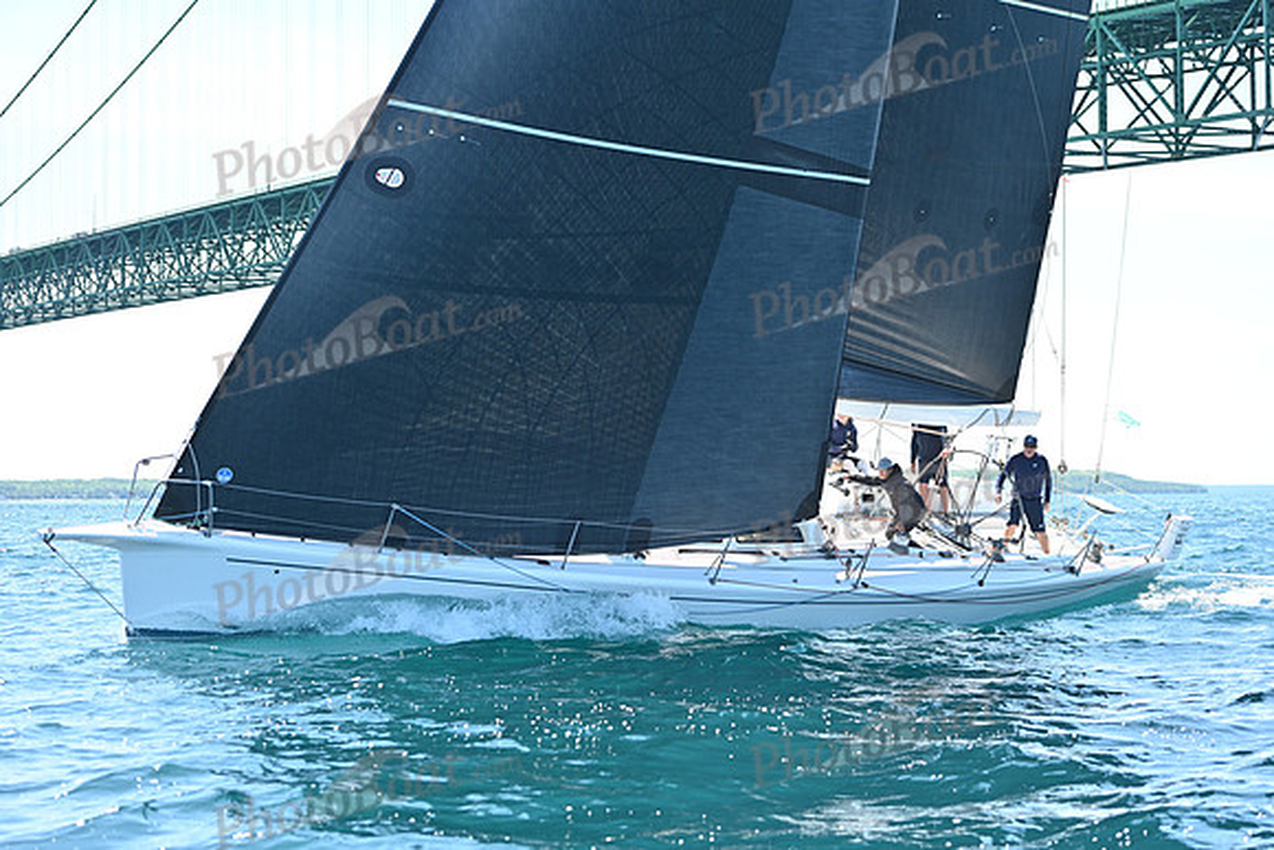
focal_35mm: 70
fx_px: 2478
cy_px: 425
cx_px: 637
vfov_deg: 19.5
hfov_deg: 28.8
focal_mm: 70
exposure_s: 1/1000
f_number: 4
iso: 320
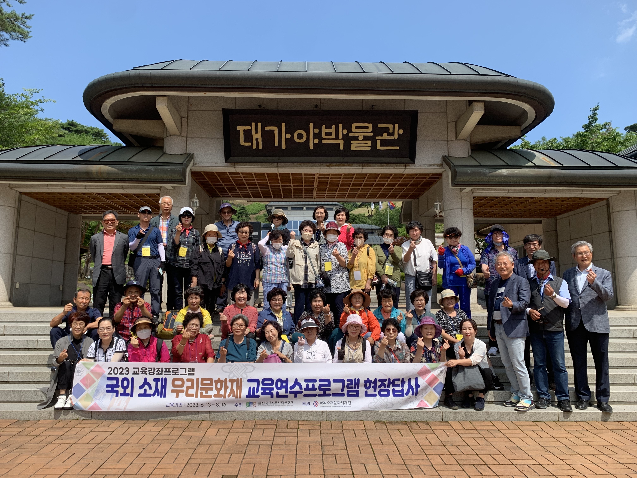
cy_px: 239
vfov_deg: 53.1
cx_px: 318
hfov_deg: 67.3
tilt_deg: +8.4
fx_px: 478
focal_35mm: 26
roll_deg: -0.4
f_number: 1.8
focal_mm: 4.25
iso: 25
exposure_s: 1/1748
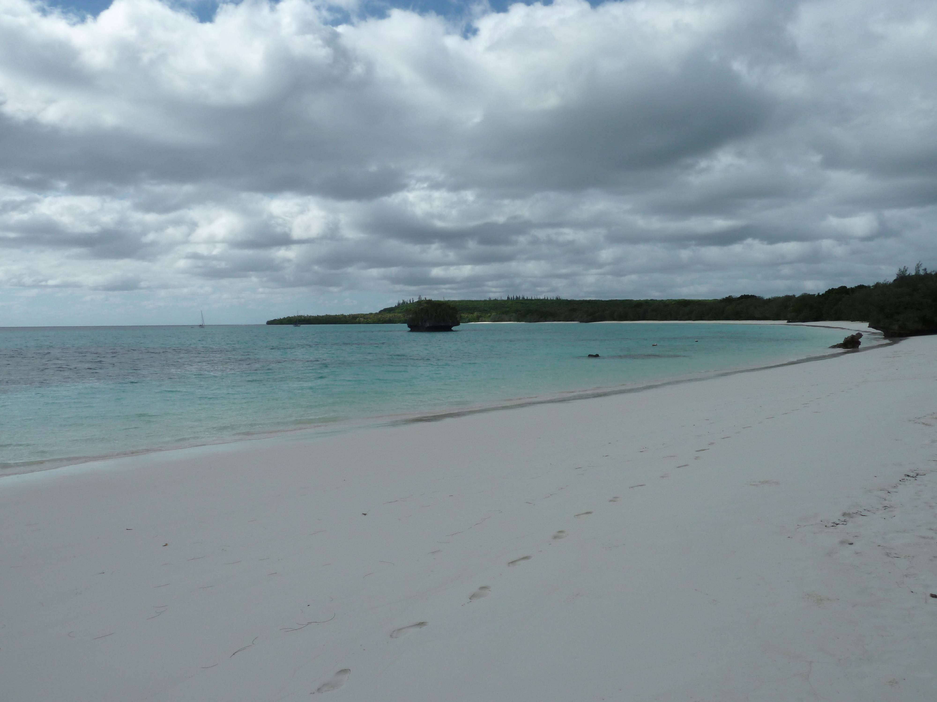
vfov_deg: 54.9
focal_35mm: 25
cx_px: 468
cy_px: 351
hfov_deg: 69.4
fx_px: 677
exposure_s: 1/640
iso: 80
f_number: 5.6
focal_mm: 4.1
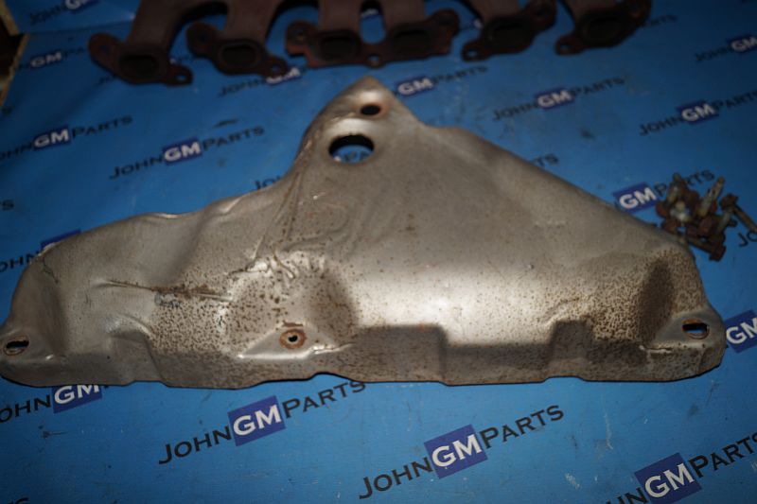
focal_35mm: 30
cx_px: 378
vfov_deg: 43.6
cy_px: 252
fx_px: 631
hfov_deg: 61.9
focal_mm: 20
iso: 250
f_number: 4
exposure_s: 1/160
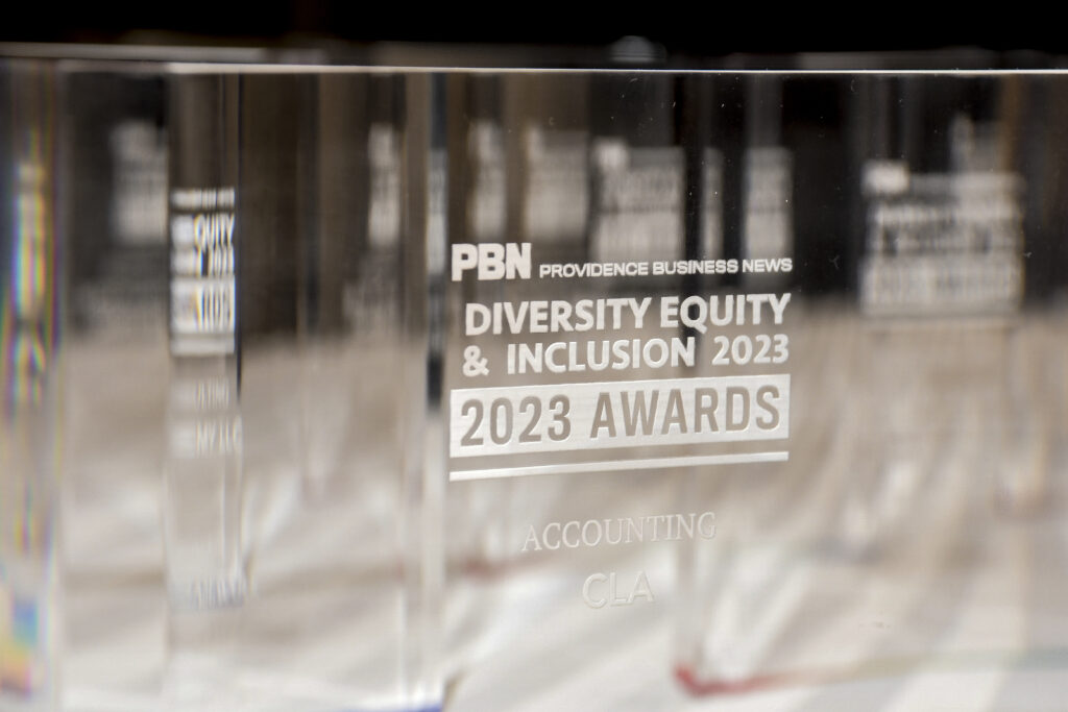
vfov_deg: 10.2
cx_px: 534
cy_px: 356
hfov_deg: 15.2
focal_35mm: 135
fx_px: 4005
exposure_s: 1/80
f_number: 6.3
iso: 640
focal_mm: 90
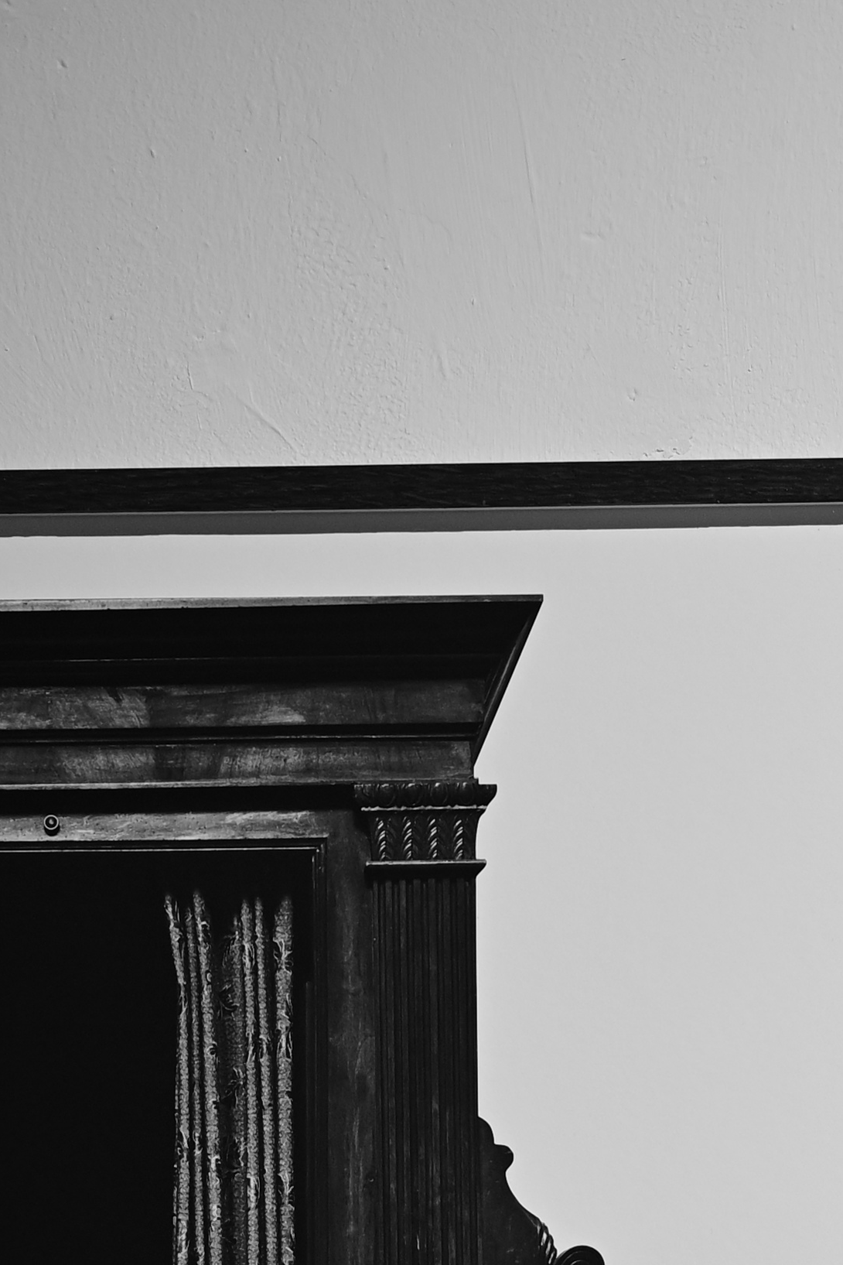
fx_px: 6498
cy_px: 1500
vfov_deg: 10.9
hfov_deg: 7.4
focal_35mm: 185
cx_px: 1042
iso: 800
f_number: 2.8
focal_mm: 50
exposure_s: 1/125
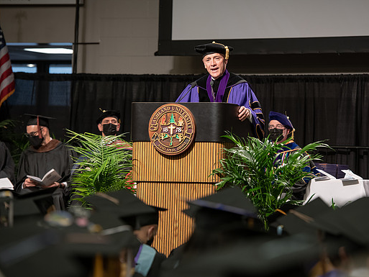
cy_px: 138
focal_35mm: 174
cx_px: 208
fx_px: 1855
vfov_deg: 8.5
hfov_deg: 11.4
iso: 1000
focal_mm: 160
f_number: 4
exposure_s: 1/200
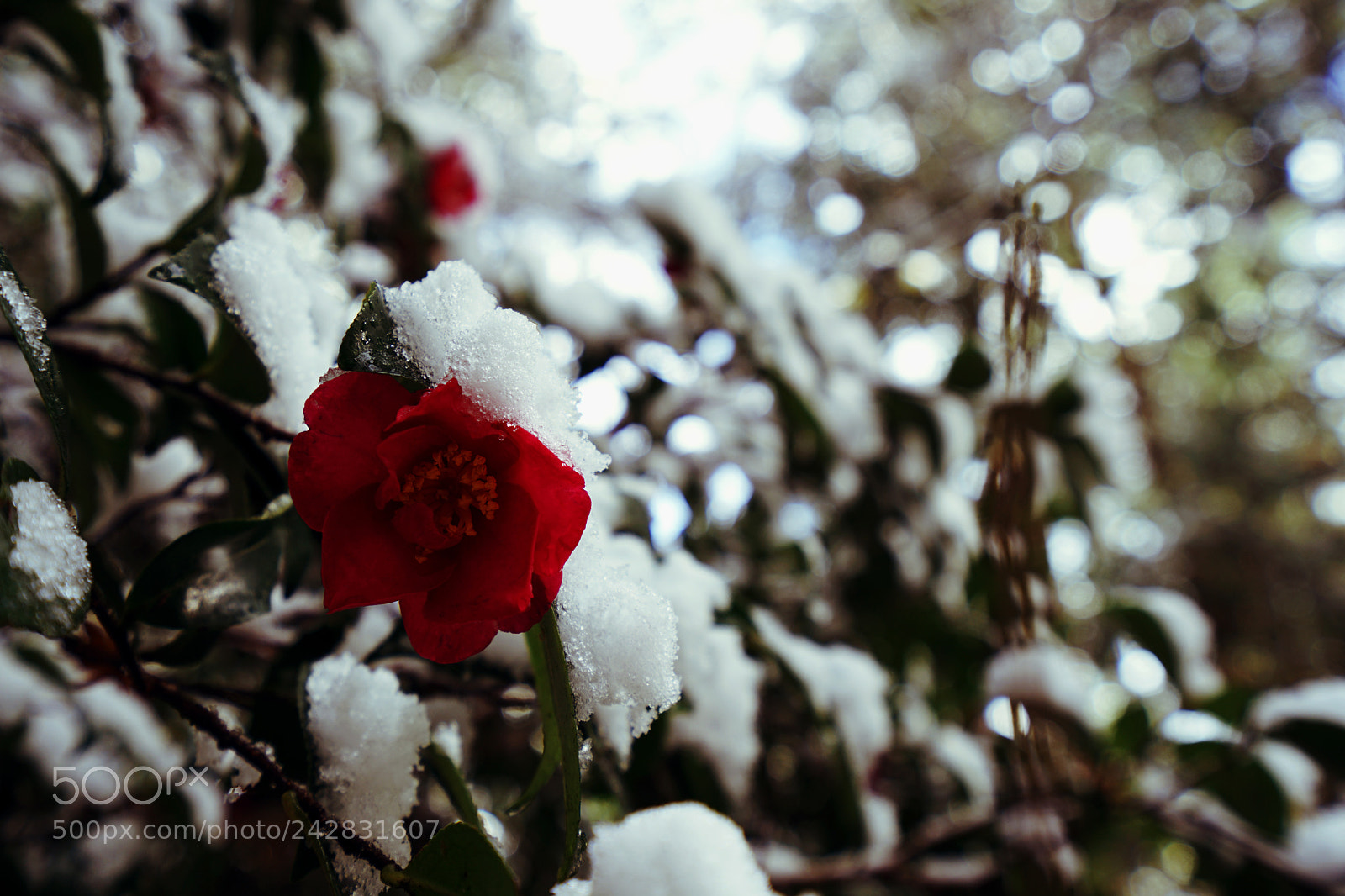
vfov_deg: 37.8
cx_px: 672
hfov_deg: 54.4
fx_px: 1307
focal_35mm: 35
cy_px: 448
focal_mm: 35
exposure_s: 1/60
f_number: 5.6
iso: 100
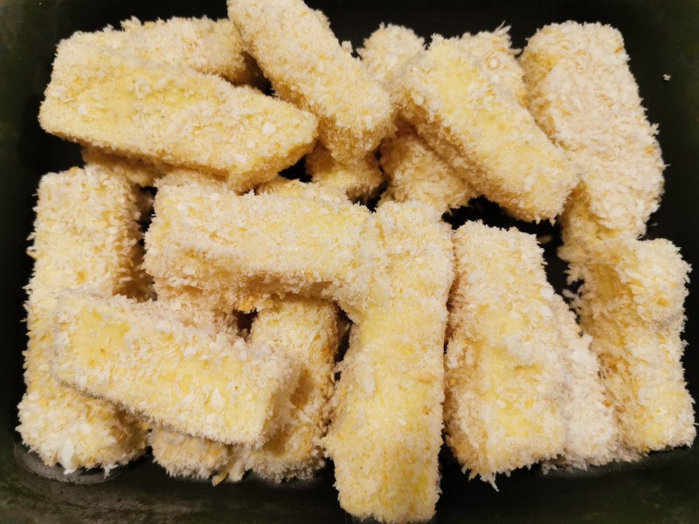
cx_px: 350
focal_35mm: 27
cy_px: 262
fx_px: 545
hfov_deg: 65.3
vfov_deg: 51.4
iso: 200
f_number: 1.6
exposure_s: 1/50
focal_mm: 5.56
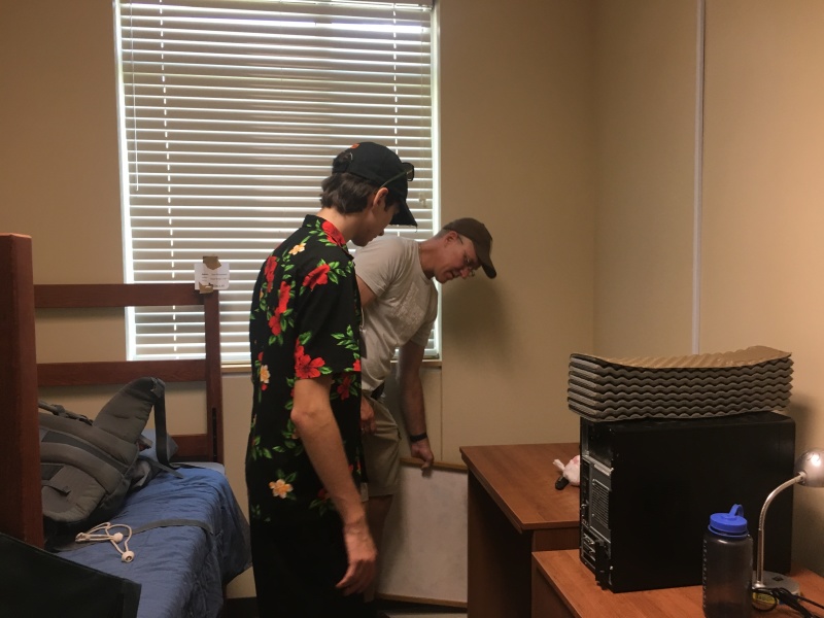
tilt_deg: -3.9
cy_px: 309
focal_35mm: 29
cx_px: 412
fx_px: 690
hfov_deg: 61.7
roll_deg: +0.8
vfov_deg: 48.2
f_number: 2.2
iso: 80
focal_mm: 4.15
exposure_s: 1/30
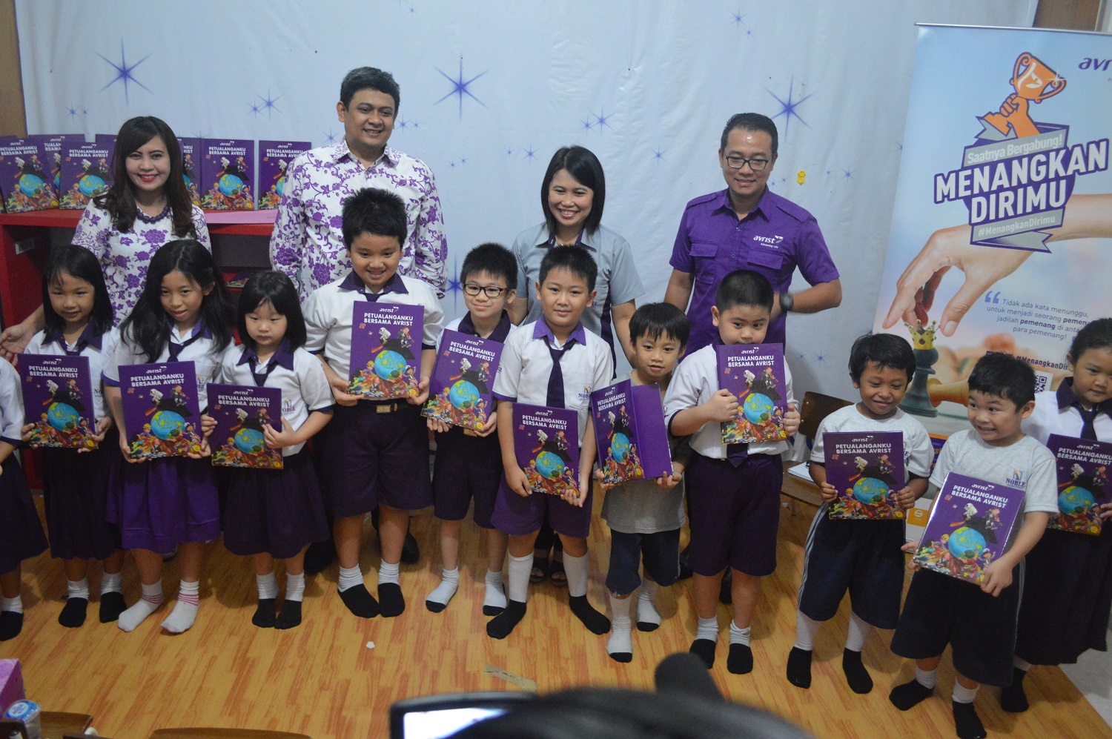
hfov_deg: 67.4
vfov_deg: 47.8
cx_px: 556
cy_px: 370
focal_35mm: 27
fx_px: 833
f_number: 3.5
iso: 3200
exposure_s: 1/50
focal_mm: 18
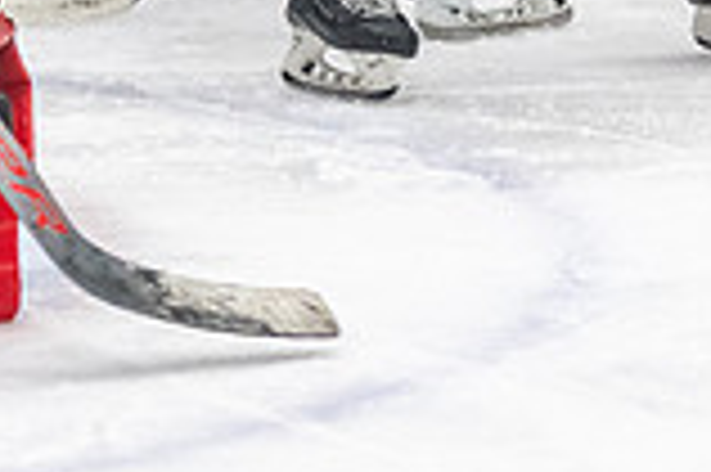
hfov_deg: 4.2
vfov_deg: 2.8
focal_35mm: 488
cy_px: -510
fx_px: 9628
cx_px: 379
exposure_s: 1/640
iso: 4000
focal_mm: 86
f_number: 2.8
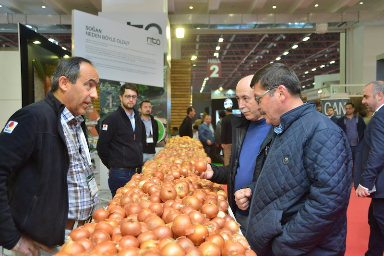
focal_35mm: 40
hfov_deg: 48.5
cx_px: 192
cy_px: 128
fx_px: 427
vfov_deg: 33.4
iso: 1600
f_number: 4.2
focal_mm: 40
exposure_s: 1/200
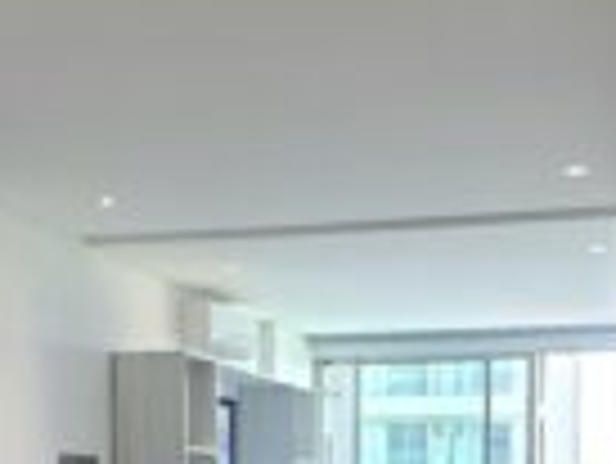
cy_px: 532
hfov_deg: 28.9
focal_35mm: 67
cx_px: 319
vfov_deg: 20.7
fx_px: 1193
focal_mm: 6.3
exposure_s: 1/182
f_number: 1.7
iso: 64
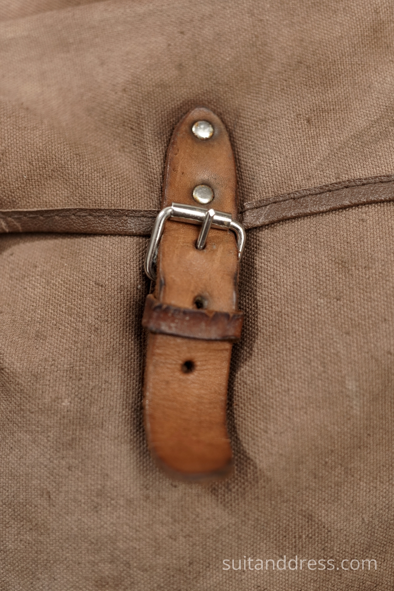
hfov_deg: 28.1
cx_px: 197
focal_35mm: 48
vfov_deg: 41.1
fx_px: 788
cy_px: 296
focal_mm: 32
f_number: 2.5
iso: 400
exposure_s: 1/100
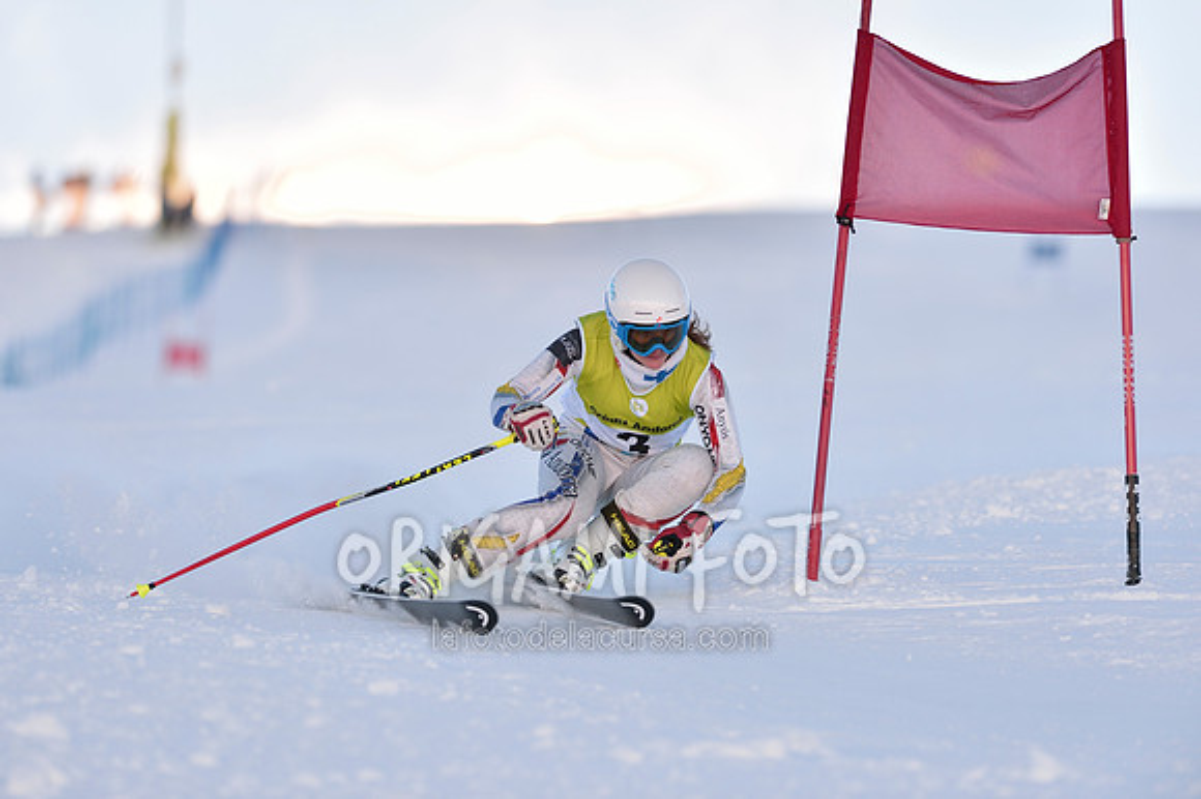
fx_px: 10002
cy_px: 400
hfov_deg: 6.9
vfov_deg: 4.6
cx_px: 600
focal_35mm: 300
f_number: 4.5
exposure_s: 1/1250
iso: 100
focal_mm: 300
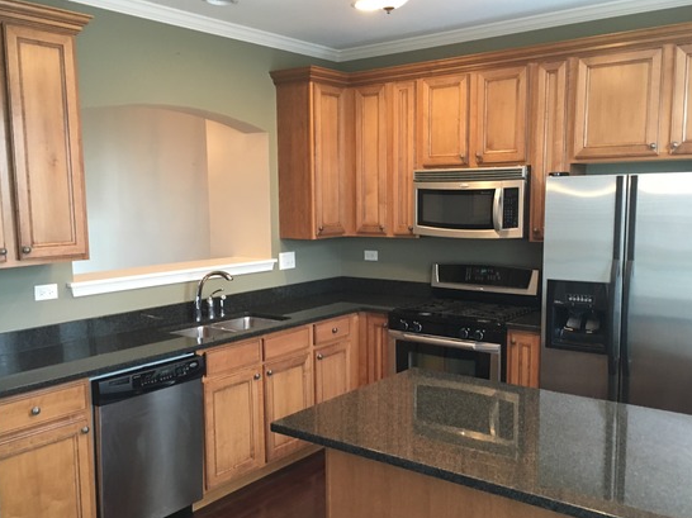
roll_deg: +0.0
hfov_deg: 54.0
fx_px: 679
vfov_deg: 41.7
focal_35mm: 34
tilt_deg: -7.0
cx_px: 332
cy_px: 282
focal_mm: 4.15
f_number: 2.2
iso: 160
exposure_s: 1/30
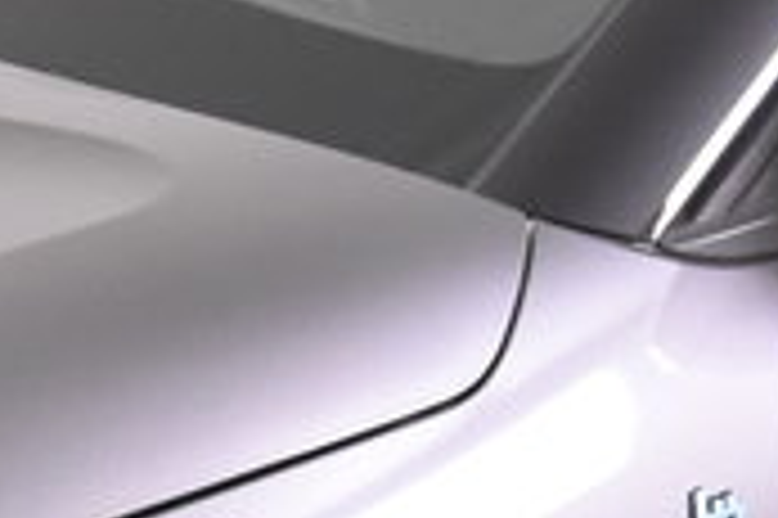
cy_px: 606
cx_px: -94
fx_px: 4793
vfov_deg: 6.1
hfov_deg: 9.2
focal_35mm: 222
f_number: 3.2
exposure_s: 1/40
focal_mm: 20
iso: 1600
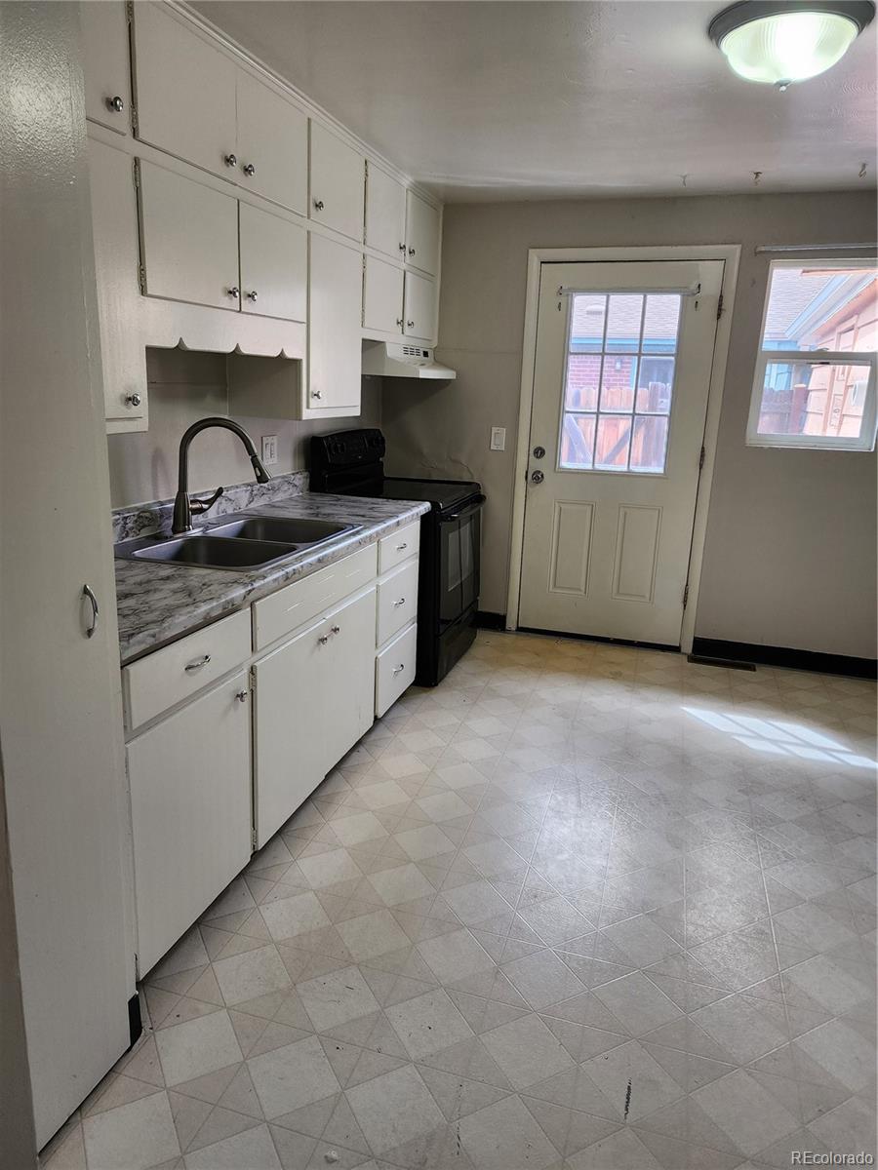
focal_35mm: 23
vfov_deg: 73.9
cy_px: 585
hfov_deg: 58.9
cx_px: 439
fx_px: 778
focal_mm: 6.4
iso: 125
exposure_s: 1/180
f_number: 1.8
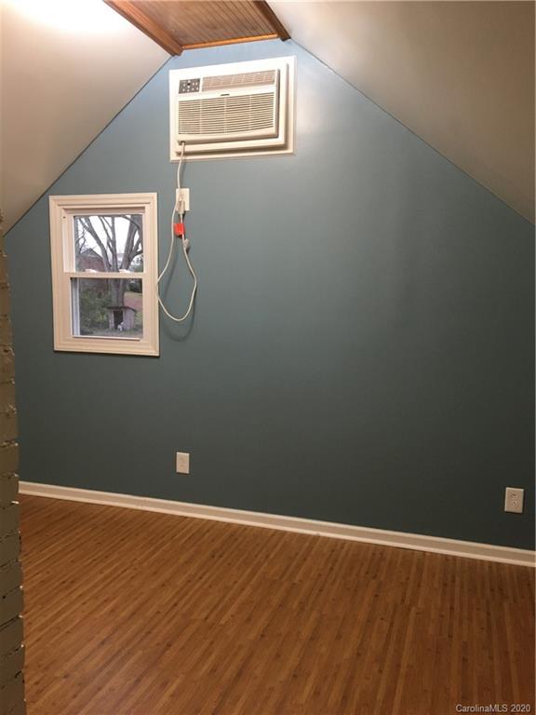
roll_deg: -0.2
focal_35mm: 29
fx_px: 599
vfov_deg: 61.7
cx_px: 268
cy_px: 358
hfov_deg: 48.2
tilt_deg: -5.9
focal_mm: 4.15
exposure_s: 1/30
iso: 100
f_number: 2.2
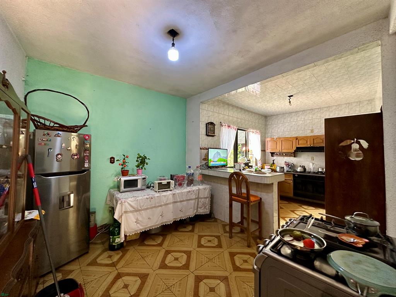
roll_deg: -0.3
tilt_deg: +1.8
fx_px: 160
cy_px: 148
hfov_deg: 102.1
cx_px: 198
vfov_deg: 85.7
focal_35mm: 14
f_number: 2.2
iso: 320
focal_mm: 2.22
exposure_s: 1/60
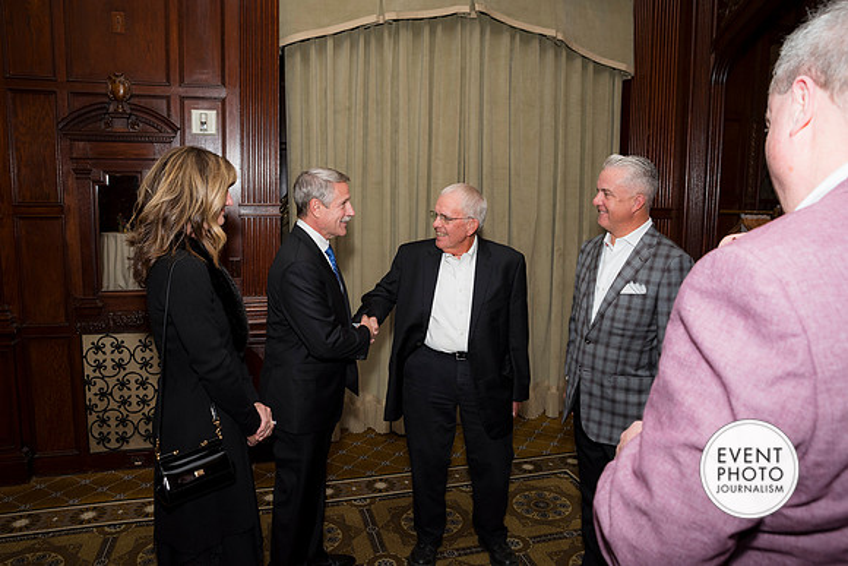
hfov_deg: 73.7
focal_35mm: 24
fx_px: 565
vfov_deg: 53.2
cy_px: 283
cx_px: 424
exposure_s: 1/125
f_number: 5.6
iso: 800
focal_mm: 24
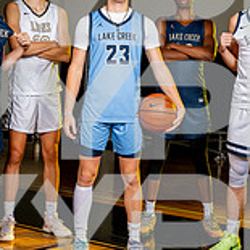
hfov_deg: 20.6
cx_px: 116
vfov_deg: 20.6
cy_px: 111
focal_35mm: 84
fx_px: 686
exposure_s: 1/200
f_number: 6.3
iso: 100
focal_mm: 34
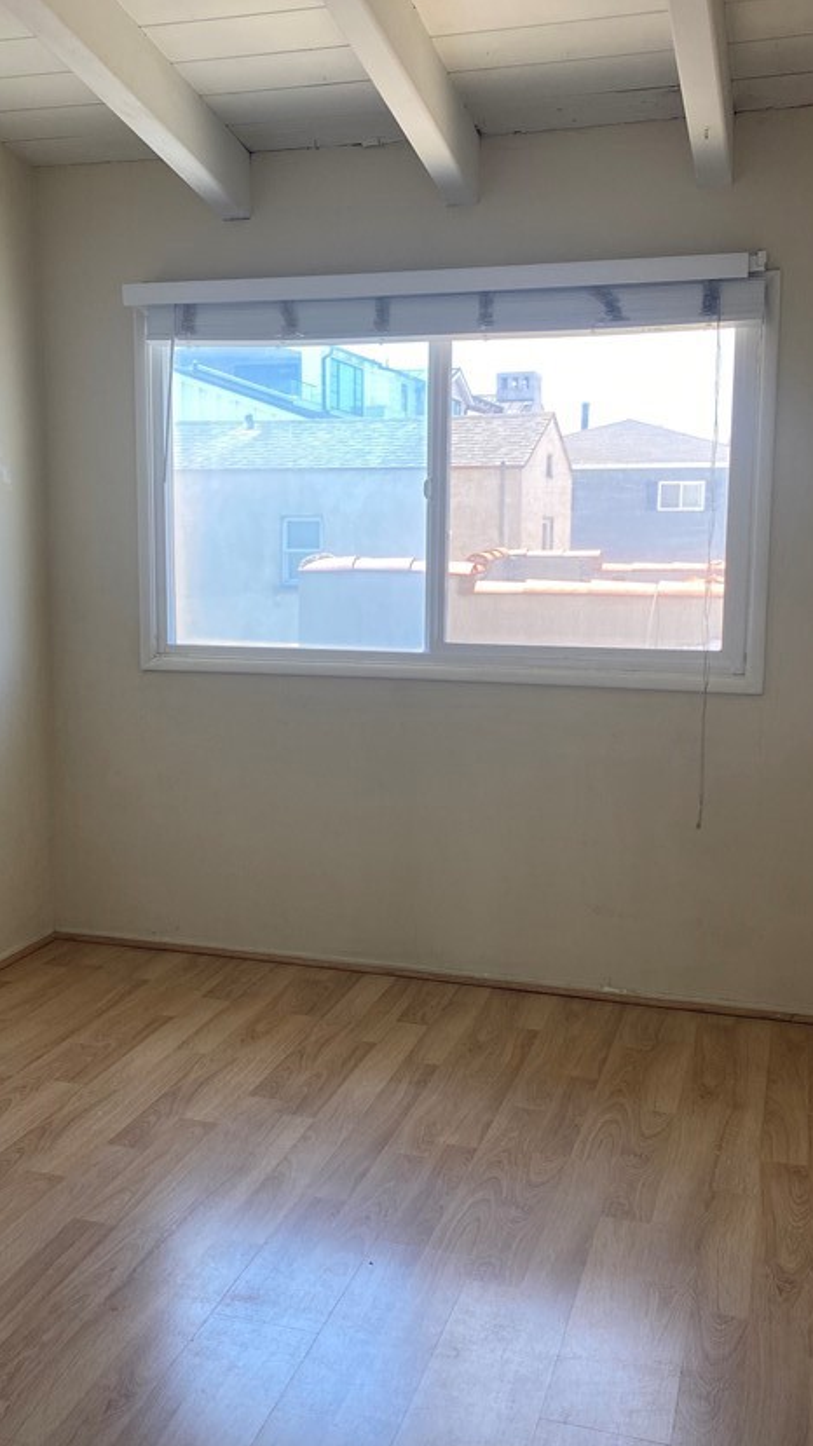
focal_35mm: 35
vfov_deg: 56.6
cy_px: 708
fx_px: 1342
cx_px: 361
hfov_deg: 33.7
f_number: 1.8
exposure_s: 1/121
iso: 50
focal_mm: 4.25
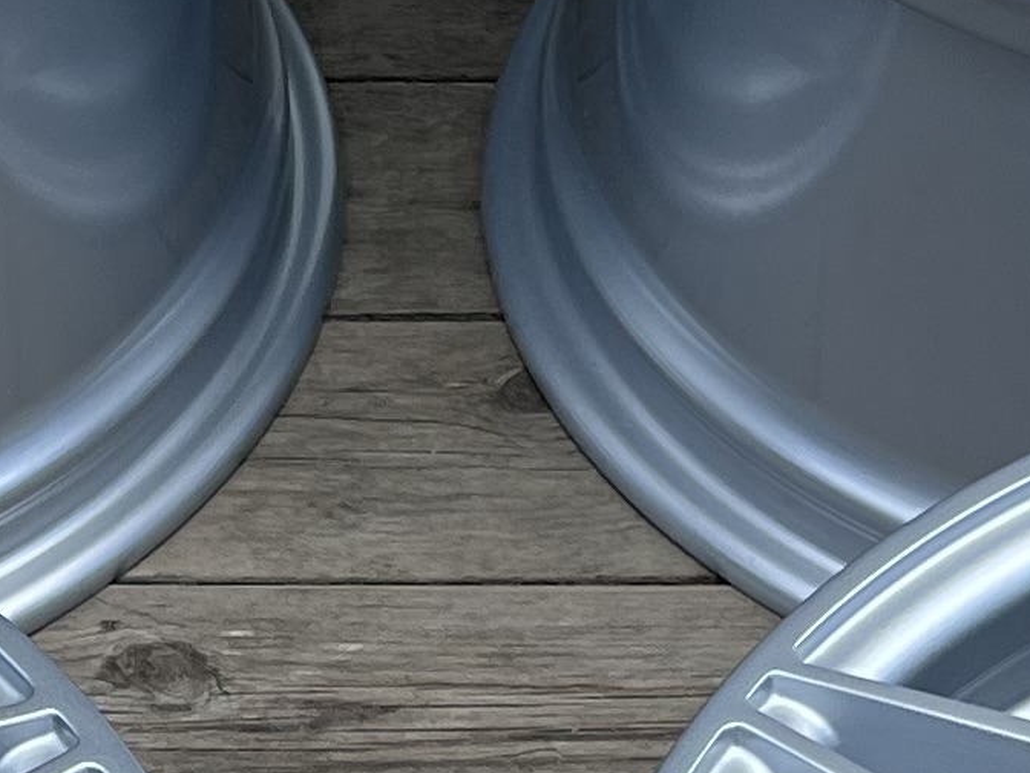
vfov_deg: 9.4
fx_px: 4642
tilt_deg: -48.2
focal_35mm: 156
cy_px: 949
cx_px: 388
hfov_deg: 12.7
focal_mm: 5.7
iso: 50
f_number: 1.5
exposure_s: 1/1511
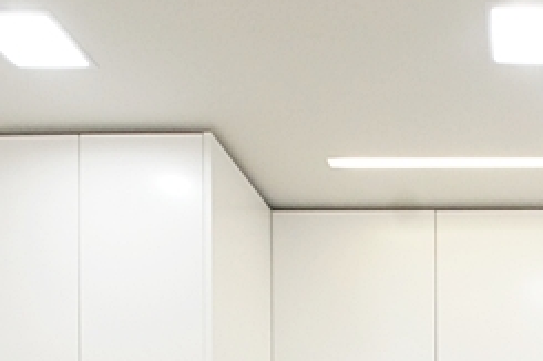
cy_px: 578
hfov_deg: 35.0
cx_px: 590
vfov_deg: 21.7
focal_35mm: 49
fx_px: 739
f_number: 9
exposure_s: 1/80
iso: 1600
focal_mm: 10
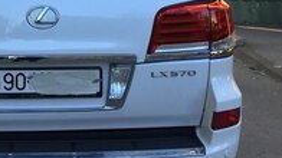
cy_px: -59
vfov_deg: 14.3
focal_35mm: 80
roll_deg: -1.1
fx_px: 598
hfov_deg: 26.0
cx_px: 53
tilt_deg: -0.2
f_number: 2.2
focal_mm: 4.15
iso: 32
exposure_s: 1/220
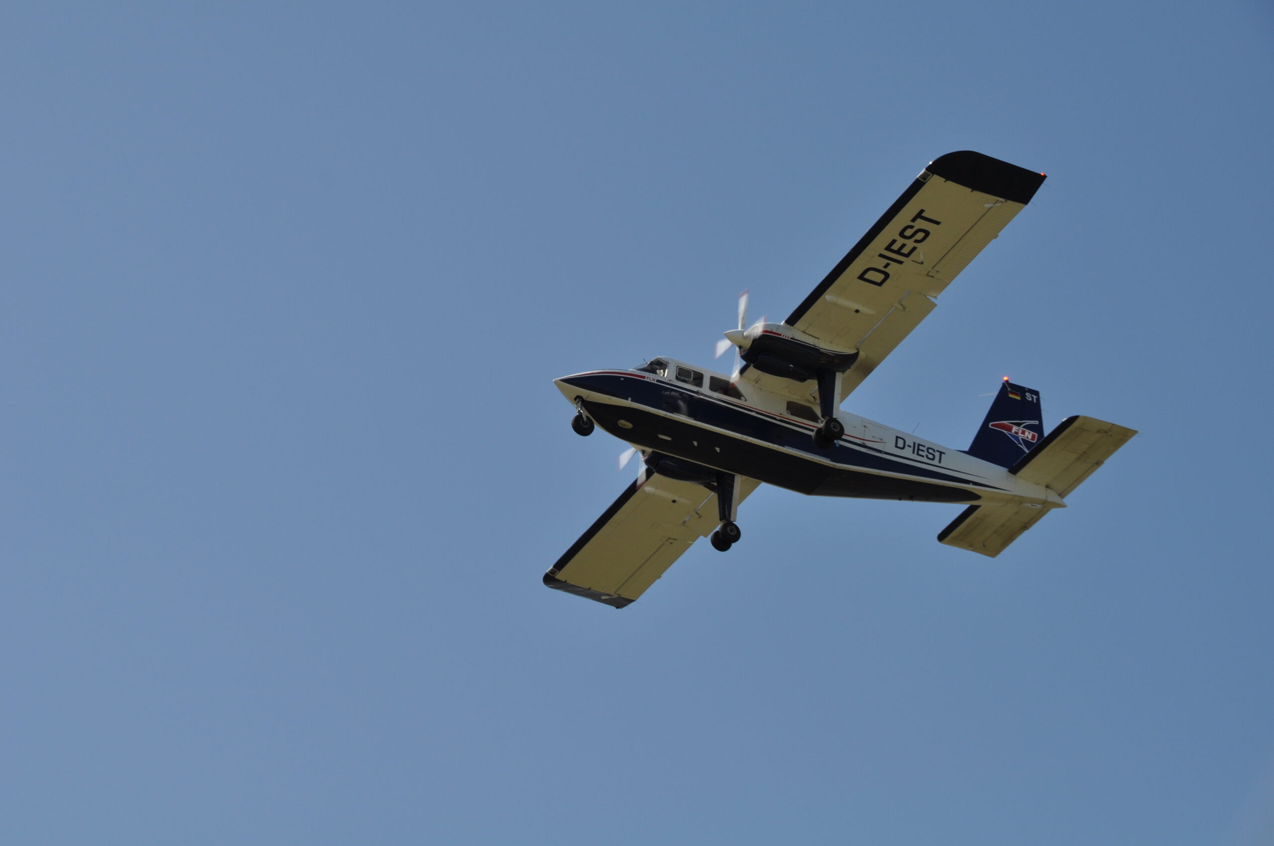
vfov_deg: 14.0
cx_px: 637
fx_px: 3446
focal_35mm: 98
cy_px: 423
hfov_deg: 20.9
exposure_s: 1/640
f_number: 8
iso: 200
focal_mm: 65
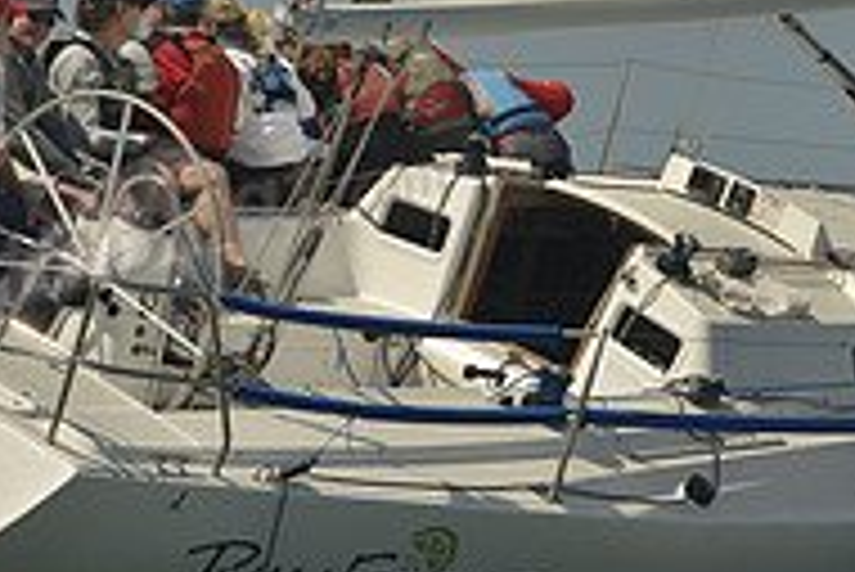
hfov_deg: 7.1
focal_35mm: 290
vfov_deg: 4.7
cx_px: 684
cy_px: -56
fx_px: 6893
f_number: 8
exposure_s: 1/1000
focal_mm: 95
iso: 280
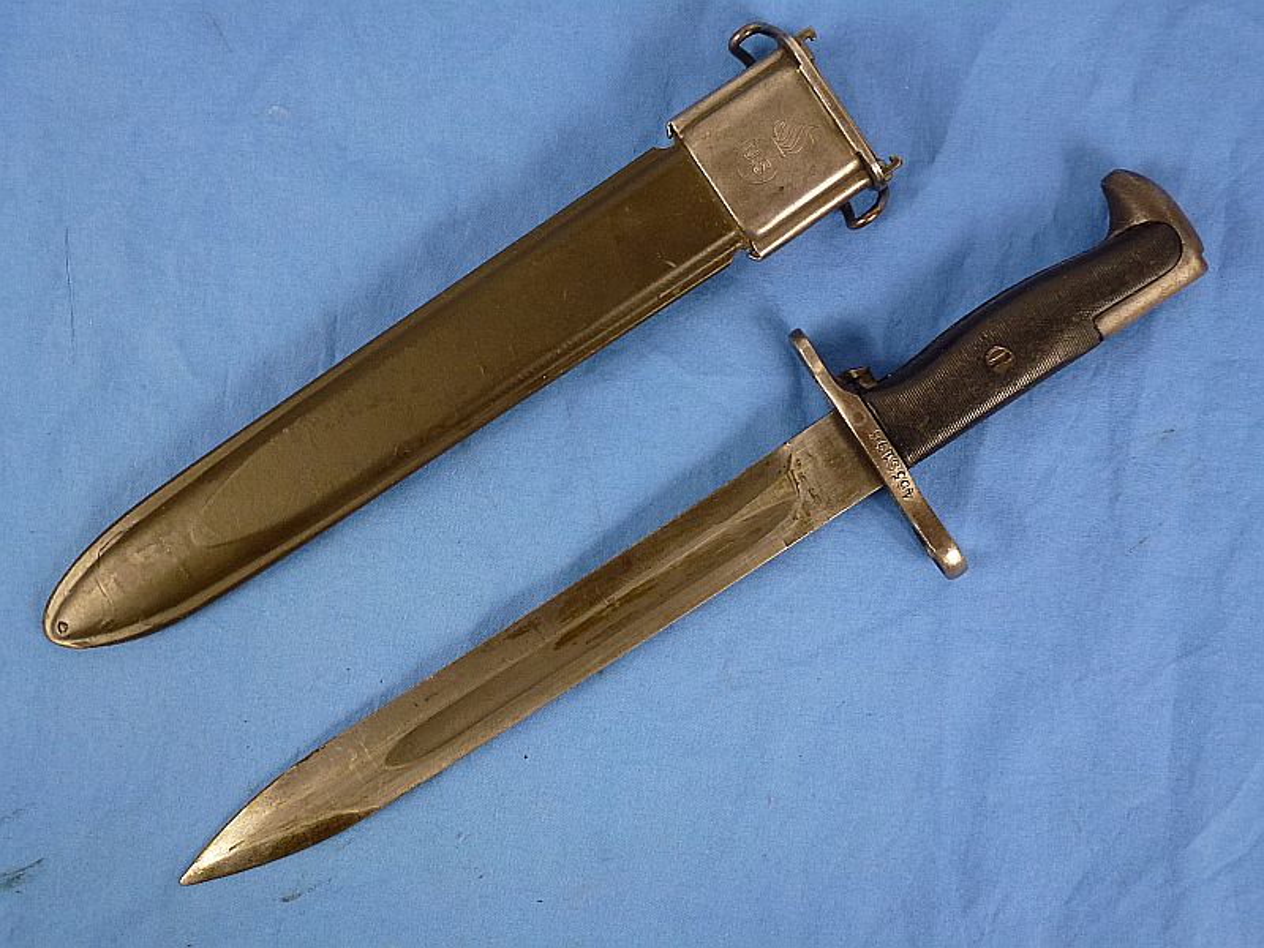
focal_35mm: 36
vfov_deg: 39.7
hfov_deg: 51.4
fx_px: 1315
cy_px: 474
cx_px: 632
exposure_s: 1/60
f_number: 3.7
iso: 250
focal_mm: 6.4
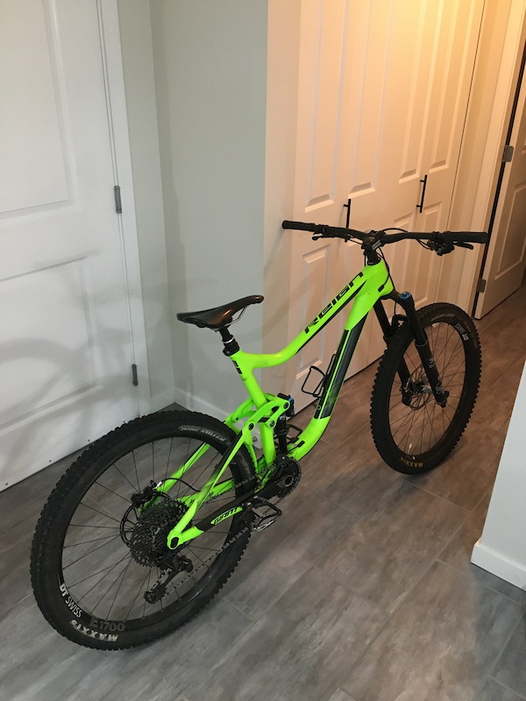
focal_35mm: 29
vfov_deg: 61.7
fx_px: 588
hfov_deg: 48.2
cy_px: 350
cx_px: 263
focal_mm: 4.15
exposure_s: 1/15
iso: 200
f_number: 2.2
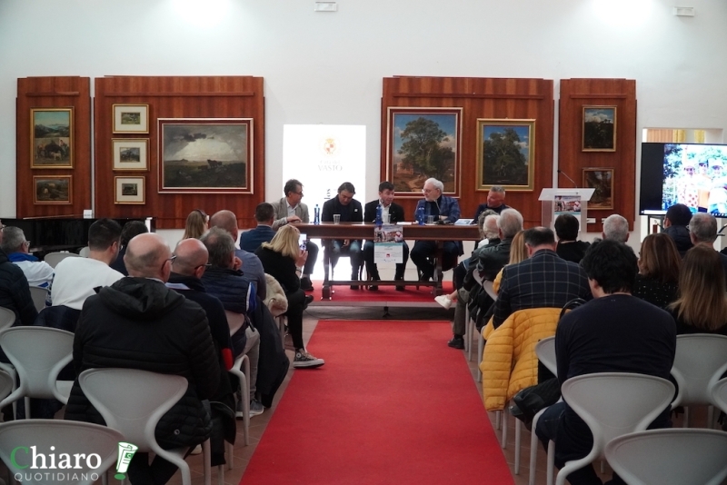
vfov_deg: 29.9
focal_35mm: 45
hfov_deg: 43.6
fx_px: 909
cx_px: 364
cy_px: 242
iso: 4000
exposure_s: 1/60
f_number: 4
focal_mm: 30
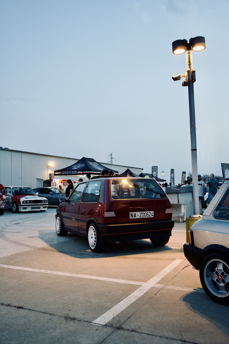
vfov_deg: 57.2
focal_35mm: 33
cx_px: 114
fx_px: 315
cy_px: 172
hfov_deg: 40.0
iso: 2000
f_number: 4
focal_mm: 22
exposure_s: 1/160
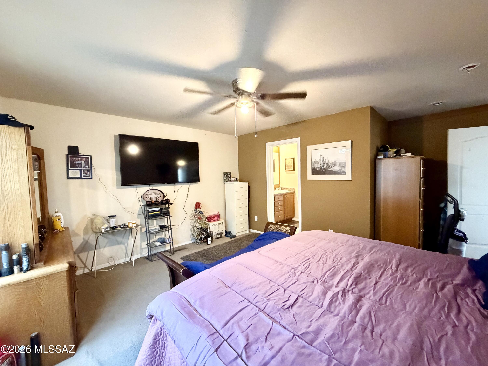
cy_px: 183
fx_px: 197
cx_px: 244
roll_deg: +1.3
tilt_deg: -2.5
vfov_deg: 85.7
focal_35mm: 14
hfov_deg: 102.1
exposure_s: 1/60
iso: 1250
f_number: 2.2
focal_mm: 2.22
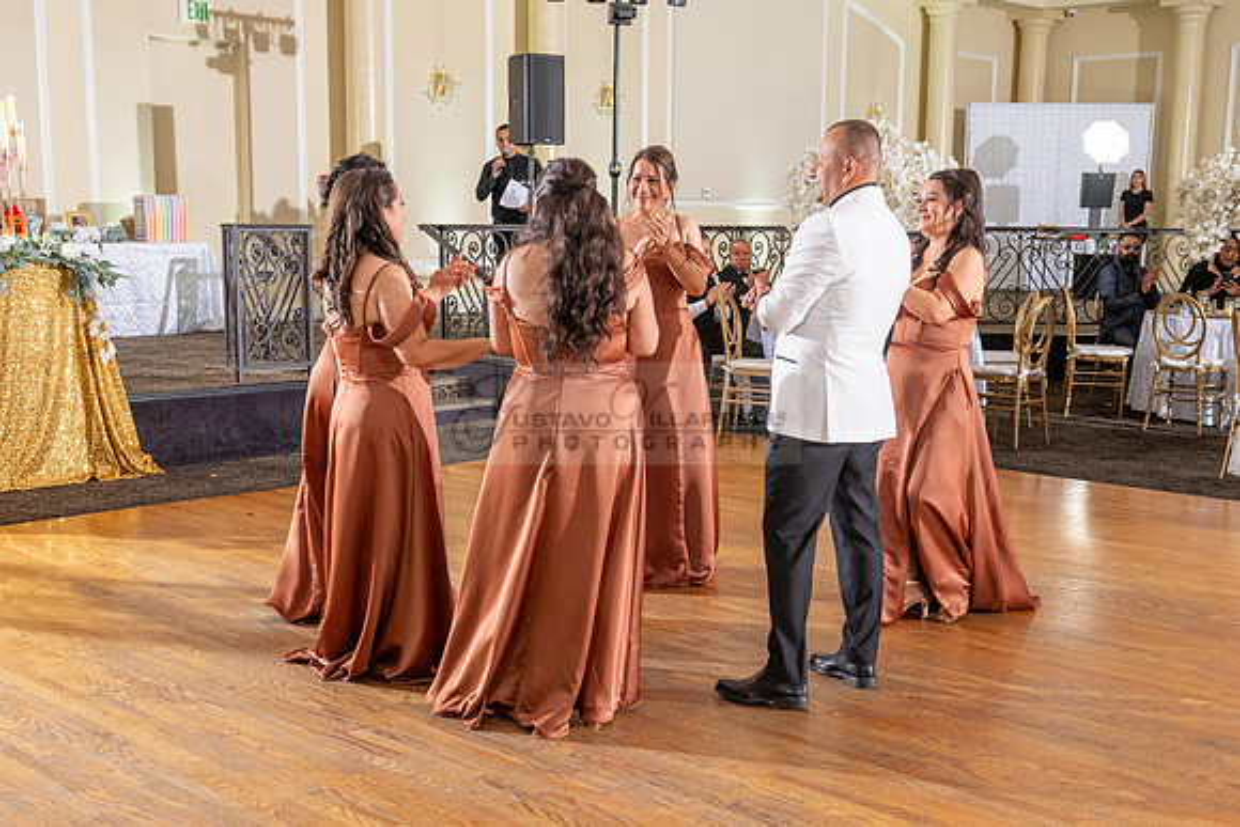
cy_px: 496
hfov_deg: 43.3
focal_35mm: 45
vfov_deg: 29.6
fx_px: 1560
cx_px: 578
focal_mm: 32
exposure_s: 1/160
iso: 800
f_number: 4
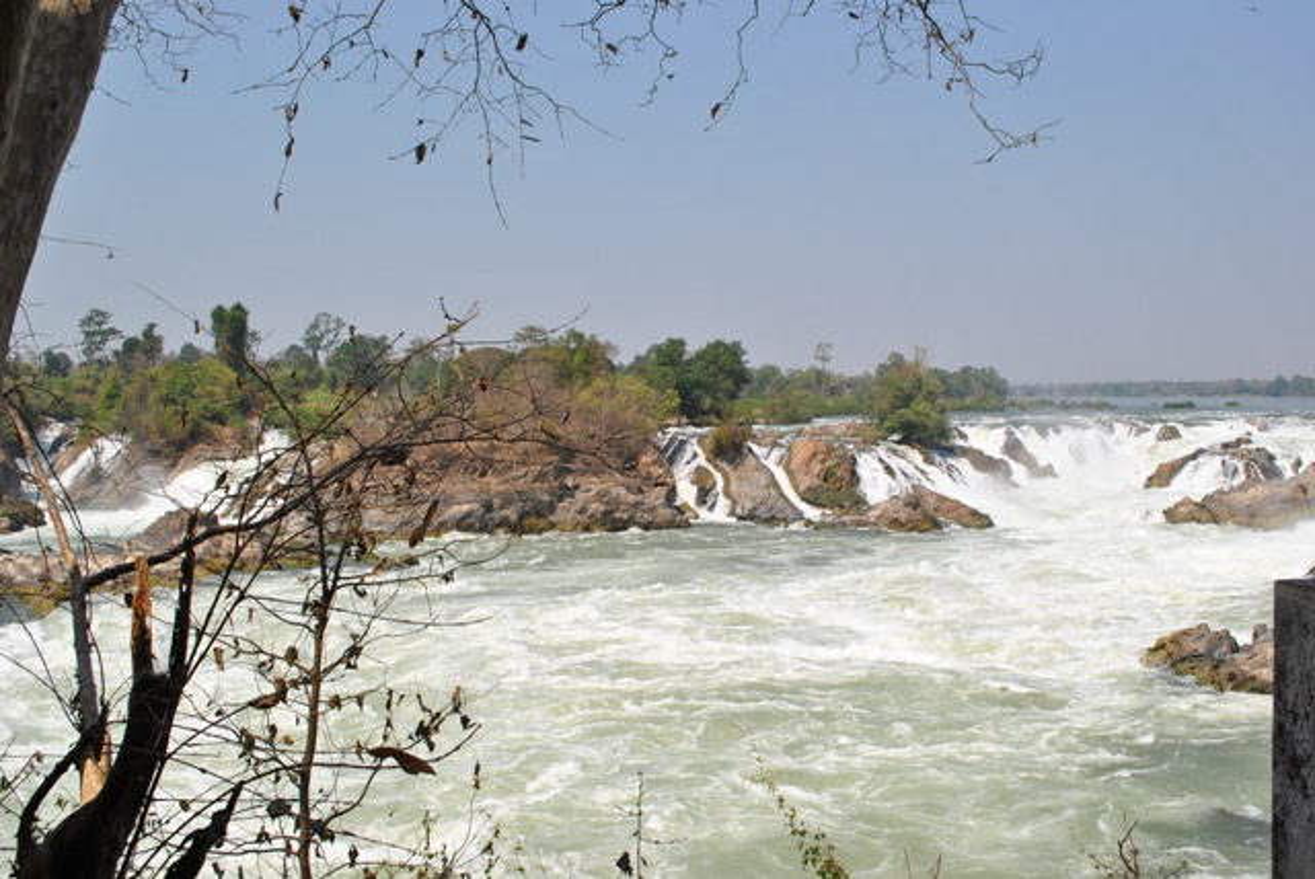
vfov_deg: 34.3
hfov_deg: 49.5
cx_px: 658
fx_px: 1426
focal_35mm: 39
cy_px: 440
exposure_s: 1/320
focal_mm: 26
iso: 100
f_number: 8
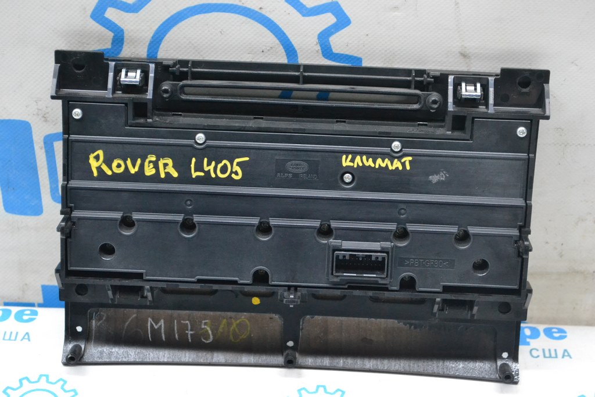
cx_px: 298
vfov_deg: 17.5
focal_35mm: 78
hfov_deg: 26.0
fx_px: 1289
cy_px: 198
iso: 3200
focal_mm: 52
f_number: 5.6
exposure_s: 1/125
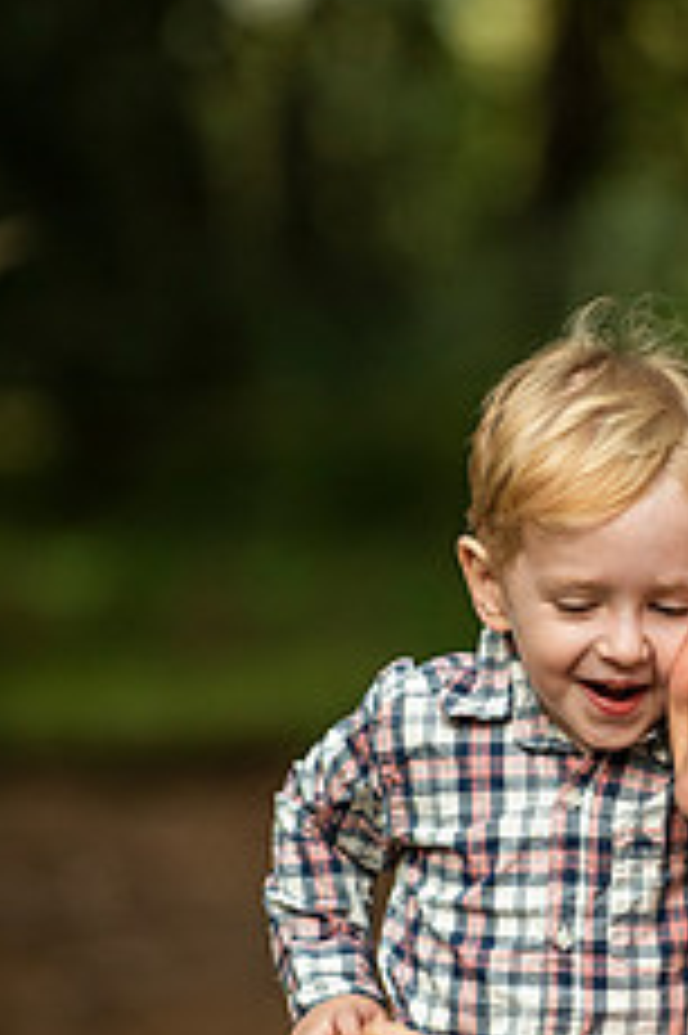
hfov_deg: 4.0
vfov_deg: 6.0
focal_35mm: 343
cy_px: 724
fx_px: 9847
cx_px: 666
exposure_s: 1/250
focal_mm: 175
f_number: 3.2
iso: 1250
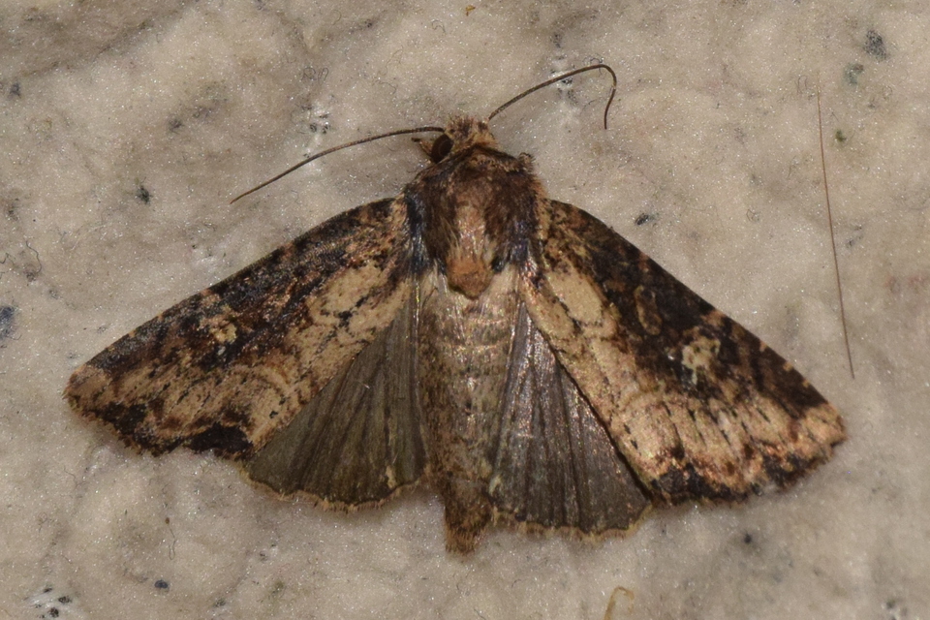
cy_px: 310
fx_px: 4727
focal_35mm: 183
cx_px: 465
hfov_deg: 11.2
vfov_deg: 7.5
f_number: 14
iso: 1000
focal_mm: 122
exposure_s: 1/200
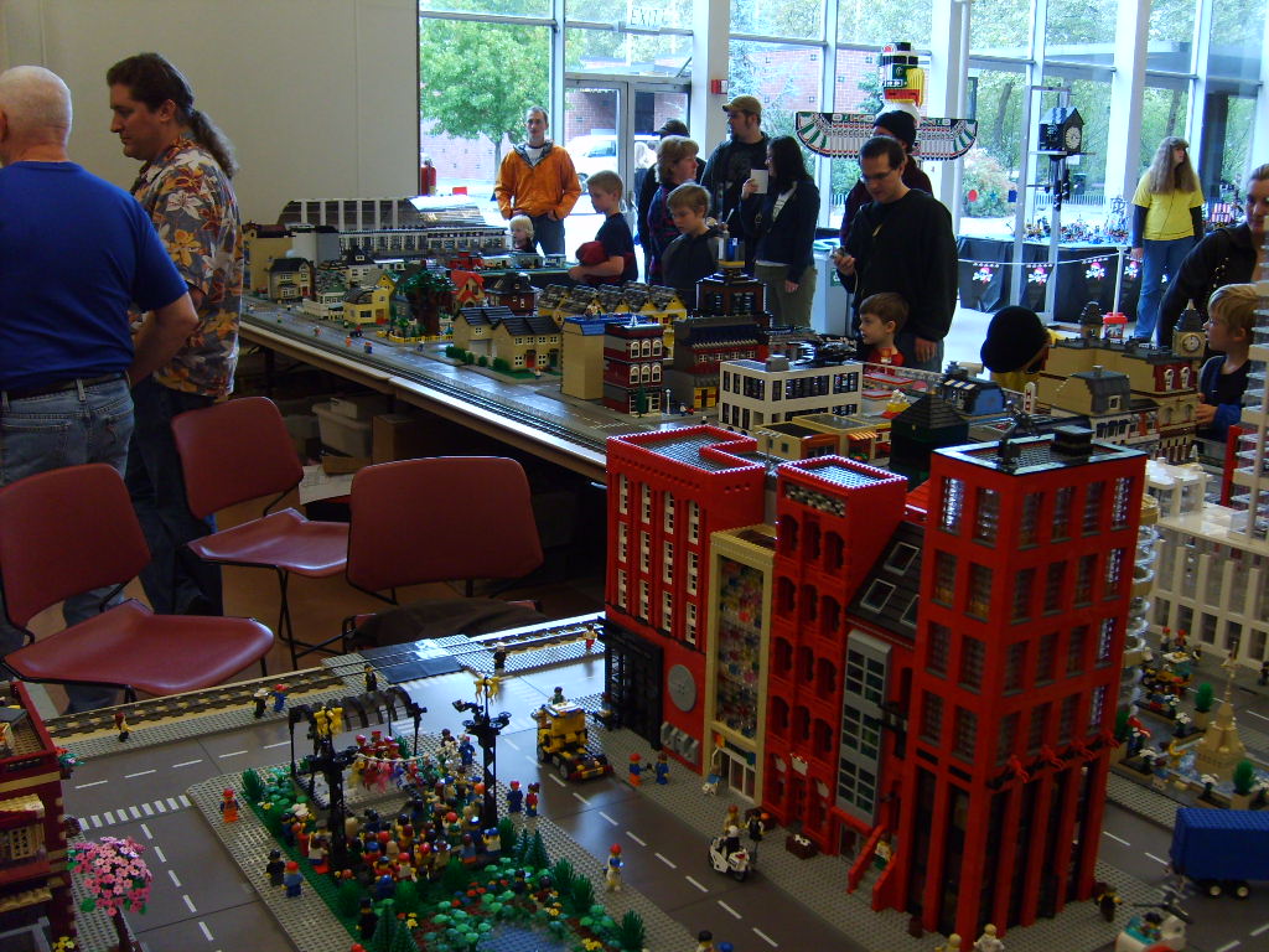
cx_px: 634
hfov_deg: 52.6
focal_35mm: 35
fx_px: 1283
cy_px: 476
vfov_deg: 40.7
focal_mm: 5.8
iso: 100
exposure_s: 1/30
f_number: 2.8
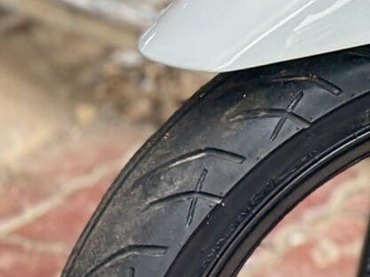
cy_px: -49
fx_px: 3163
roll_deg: -3.2
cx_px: 1112
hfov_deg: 6.2
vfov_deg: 5.0
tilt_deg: -15.5
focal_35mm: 296
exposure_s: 1/351
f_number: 1.78
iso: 80
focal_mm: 6.86
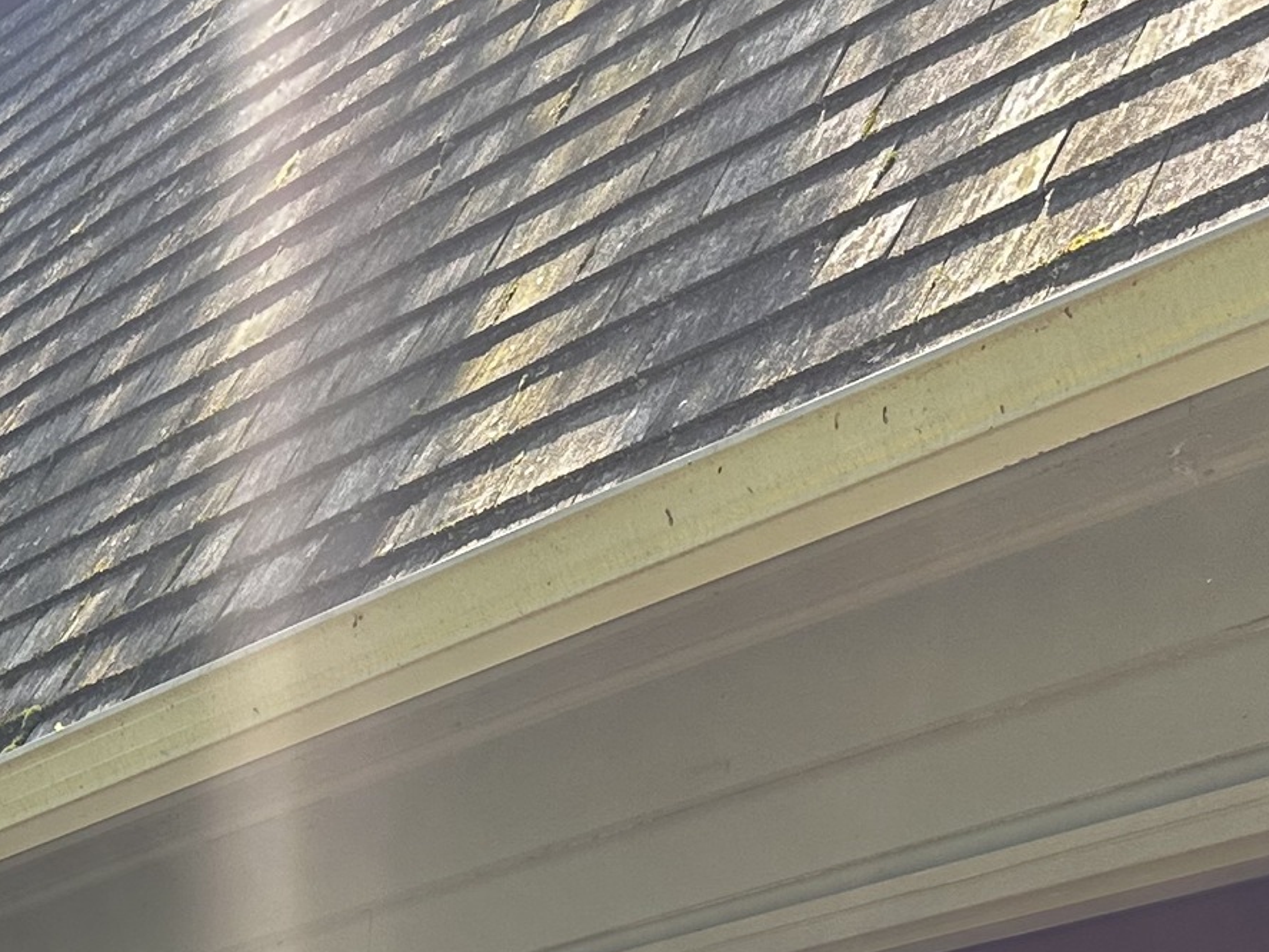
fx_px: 3043
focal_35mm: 83
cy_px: 1437
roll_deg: -3.1
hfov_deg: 21.5
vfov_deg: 16.2
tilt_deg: +7.8
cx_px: -344
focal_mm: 6.86
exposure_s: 1/431
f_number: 1.78
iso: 80
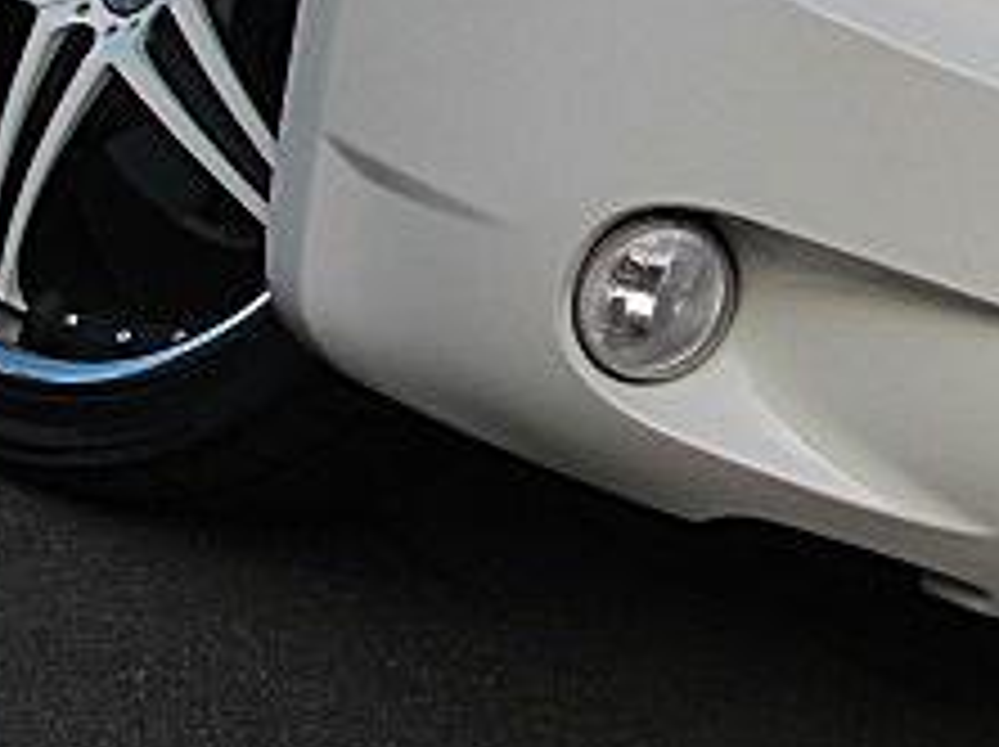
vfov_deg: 13.9
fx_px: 2998
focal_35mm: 104
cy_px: -90
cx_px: 868
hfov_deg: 18.6
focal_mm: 6.3
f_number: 2.8
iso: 50
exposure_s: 1/320
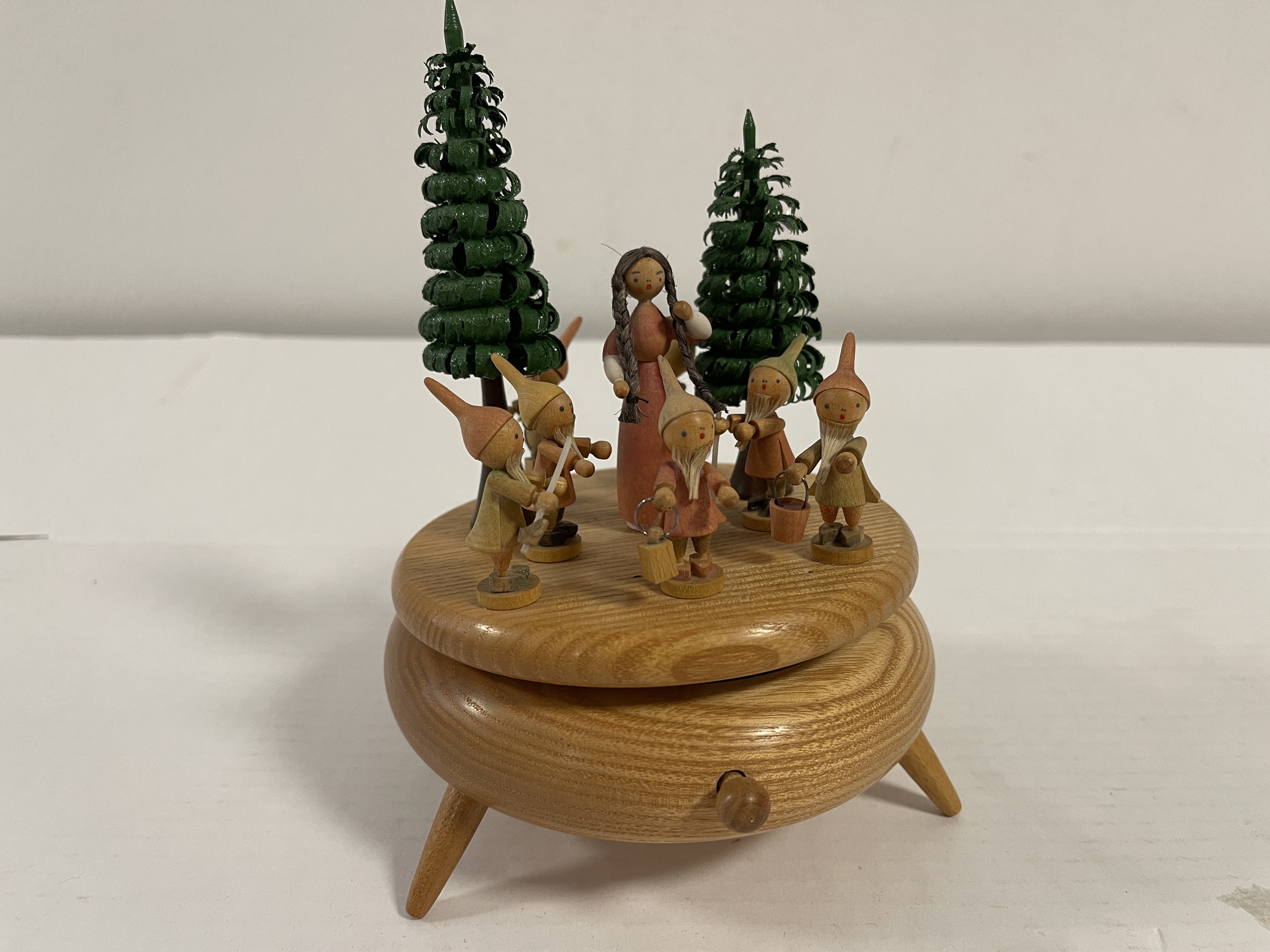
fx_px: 917
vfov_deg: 54.9
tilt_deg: -19.4
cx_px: 635
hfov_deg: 69.4
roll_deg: -0.3
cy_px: 476
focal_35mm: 25
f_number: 1.6
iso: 100
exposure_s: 1/50
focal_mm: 5.1
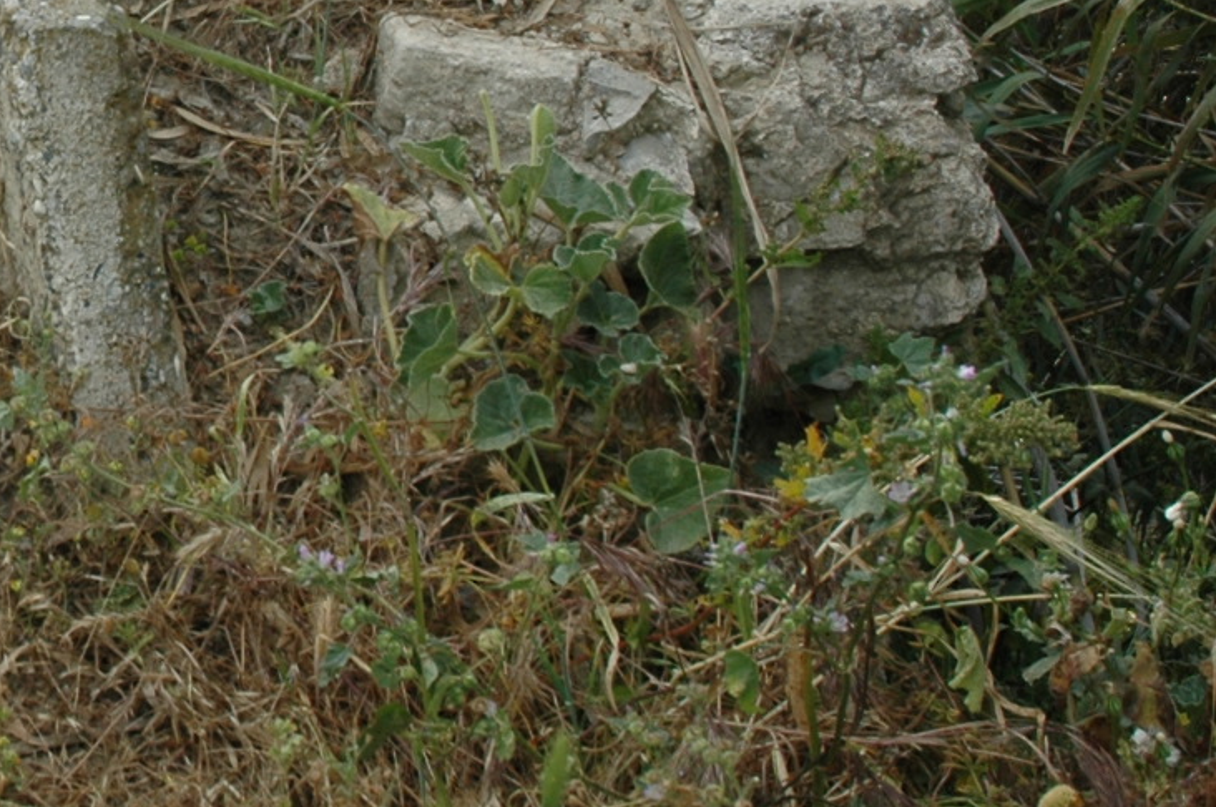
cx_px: -271
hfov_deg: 19.0
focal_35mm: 101
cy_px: 156
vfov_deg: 13.4
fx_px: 3407
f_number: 8
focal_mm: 22
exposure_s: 1/250
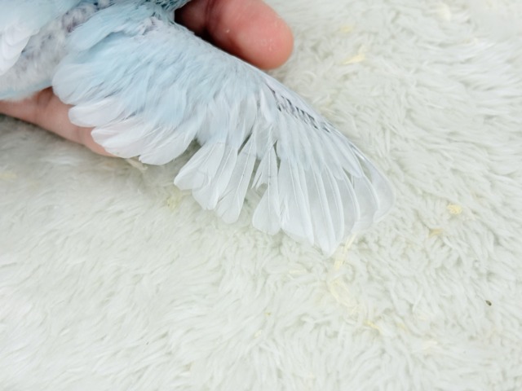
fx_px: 784
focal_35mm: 52
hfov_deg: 36.8
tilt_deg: -50.0
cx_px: 261
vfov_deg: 28.0
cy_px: 196
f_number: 1.6
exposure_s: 1/100
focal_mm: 5.96
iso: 50
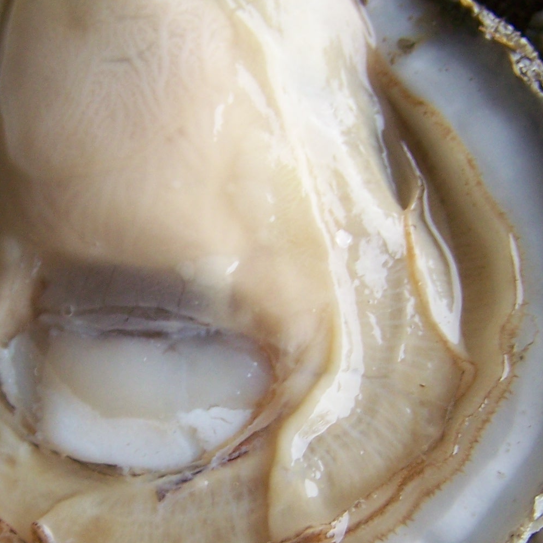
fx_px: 1704
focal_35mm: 96
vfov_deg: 18.1
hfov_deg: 18.1
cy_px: 366
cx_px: 210
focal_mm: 6.3
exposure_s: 1/125
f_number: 2.8
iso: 80
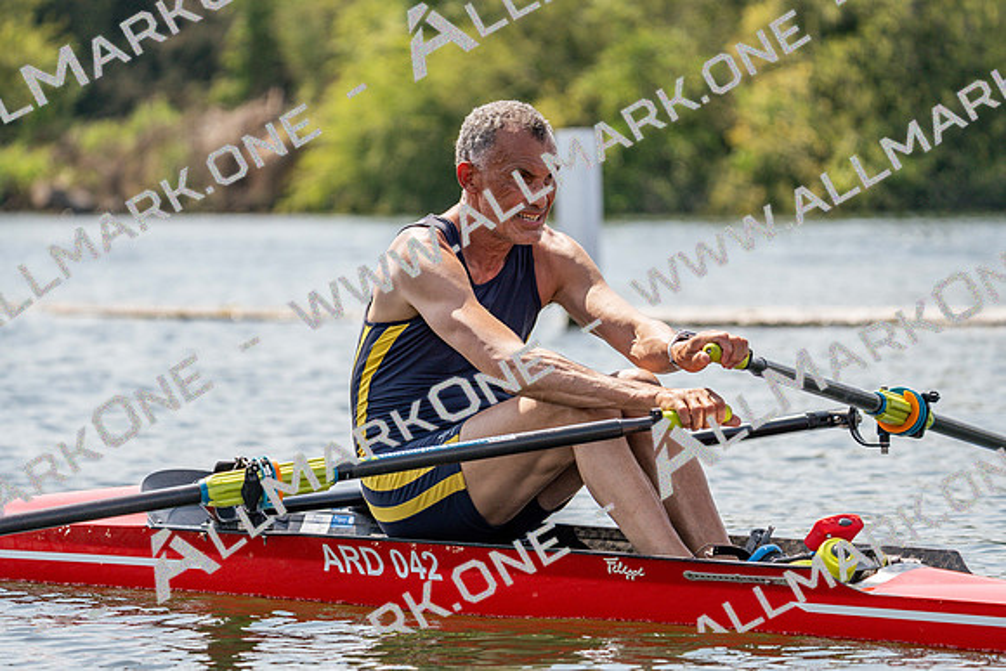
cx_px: 503
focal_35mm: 223
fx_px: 6233
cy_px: 336
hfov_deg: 9.2
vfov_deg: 6.2
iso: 250
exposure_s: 1/1600
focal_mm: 223
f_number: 5.6
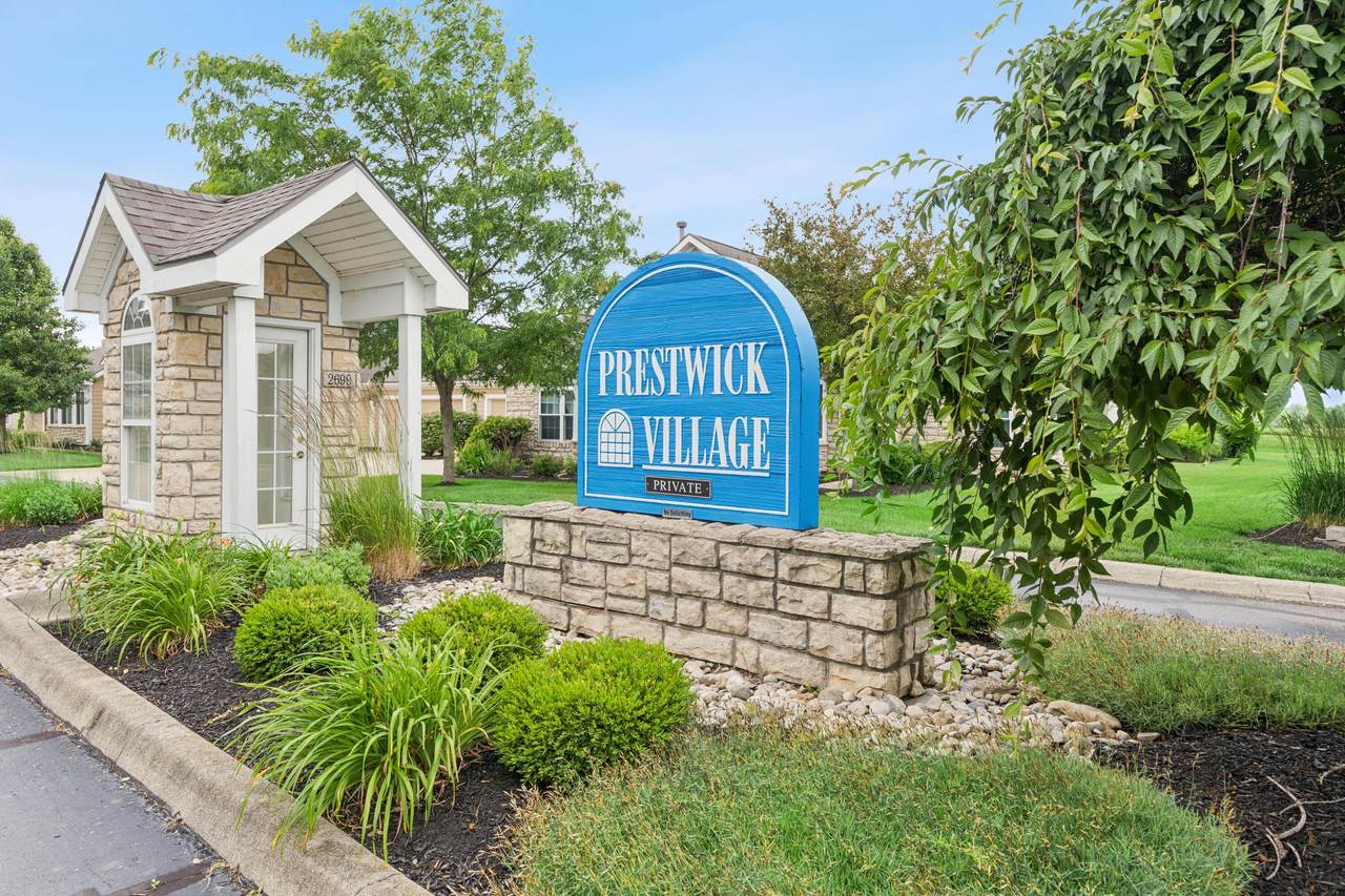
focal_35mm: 22
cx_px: 672
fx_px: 840
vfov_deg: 56.1
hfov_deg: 77.3
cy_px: 448
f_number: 8
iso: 100
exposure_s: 1/30
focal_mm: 15
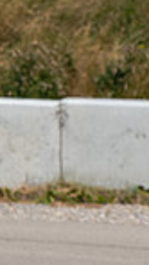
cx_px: -299
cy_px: 437
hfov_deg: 0.7
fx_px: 11510
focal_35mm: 1635
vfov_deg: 1.3
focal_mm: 300
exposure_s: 1/800
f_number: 8
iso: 90
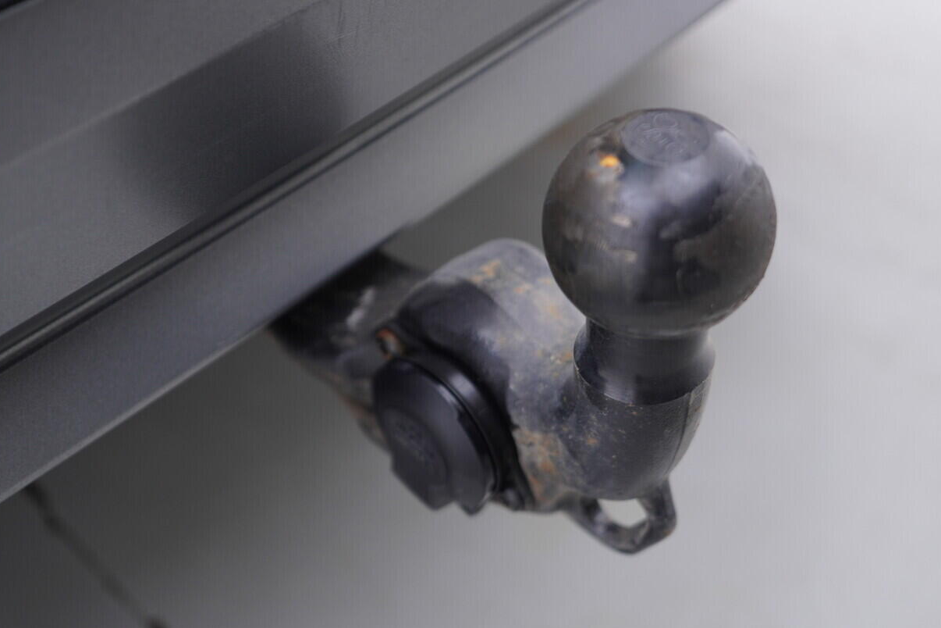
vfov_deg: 31.1
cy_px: 362
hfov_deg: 45.4
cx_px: 450
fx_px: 1124
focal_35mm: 43
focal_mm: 24
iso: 160
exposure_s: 1/40
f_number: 2.8
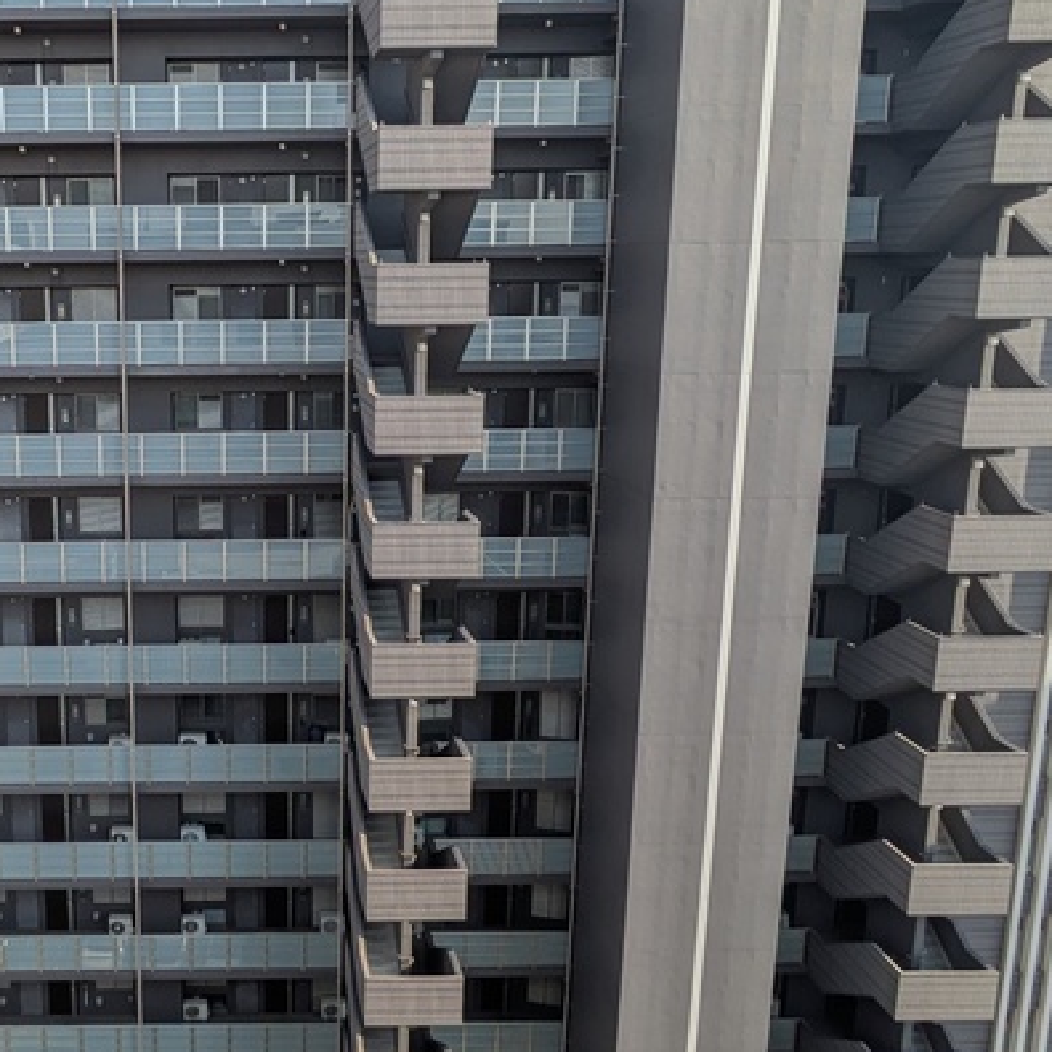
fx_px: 1031
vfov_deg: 53.8
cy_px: 438
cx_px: 207
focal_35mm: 30
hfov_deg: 50.7
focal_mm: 1.83
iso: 49
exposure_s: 1/816
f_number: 2.2
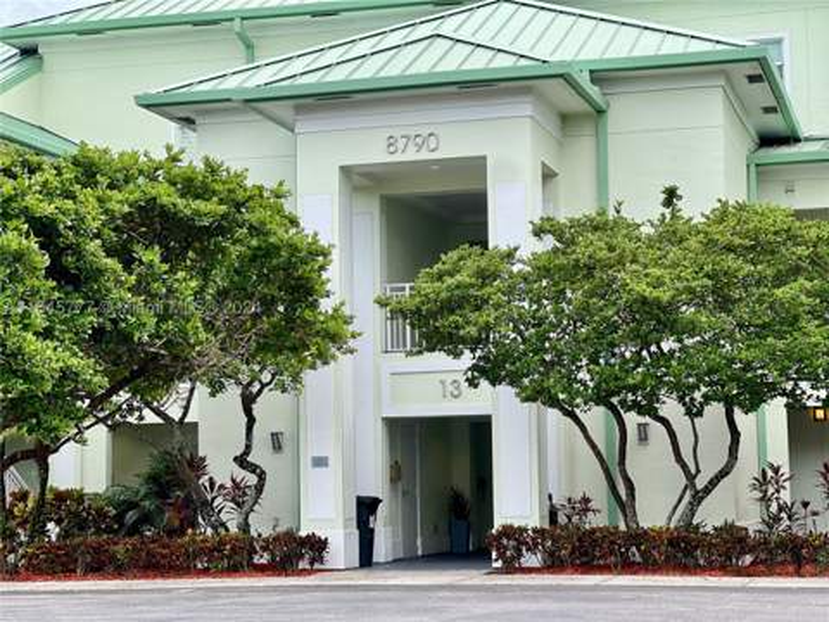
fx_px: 1844
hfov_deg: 25.3
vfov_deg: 19.1
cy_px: 311
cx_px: 414
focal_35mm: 77
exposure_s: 1/121
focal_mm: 9
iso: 25
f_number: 2.8
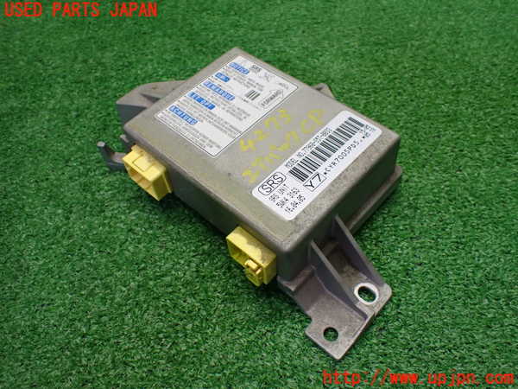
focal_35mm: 30
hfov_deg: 60.0
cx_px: 259
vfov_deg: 46.8
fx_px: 449
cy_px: 194
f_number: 2.3
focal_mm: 5.4
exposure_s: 1/125
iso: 320
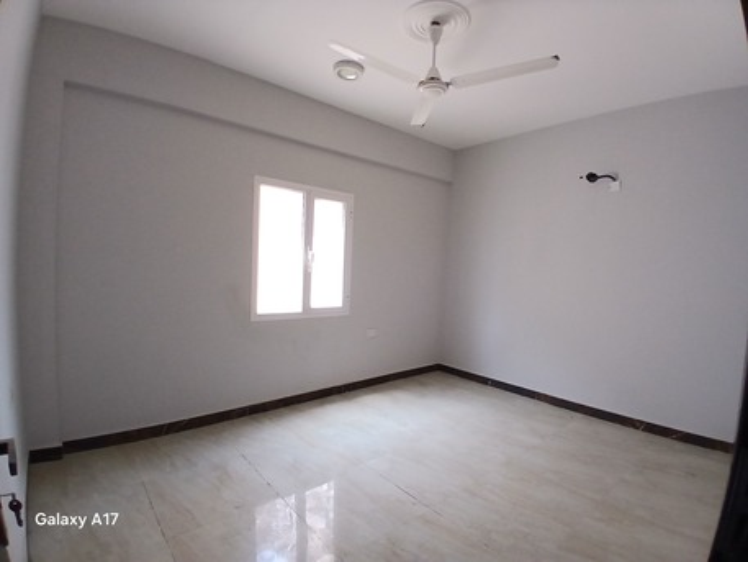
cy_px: 281
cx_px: 374
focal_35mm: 17
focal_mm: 1.4
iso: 320
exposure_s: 1/33.3
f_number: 2.2
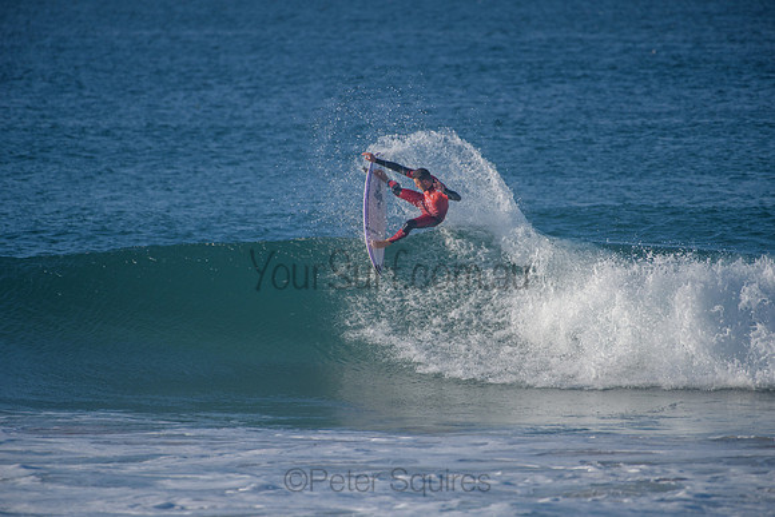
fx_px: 11140
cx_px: 388
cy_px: 258
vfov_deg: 2.7
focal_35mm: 517
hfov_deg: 4.0
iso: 250
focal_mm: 500
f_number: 5.6
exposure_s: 1/2000
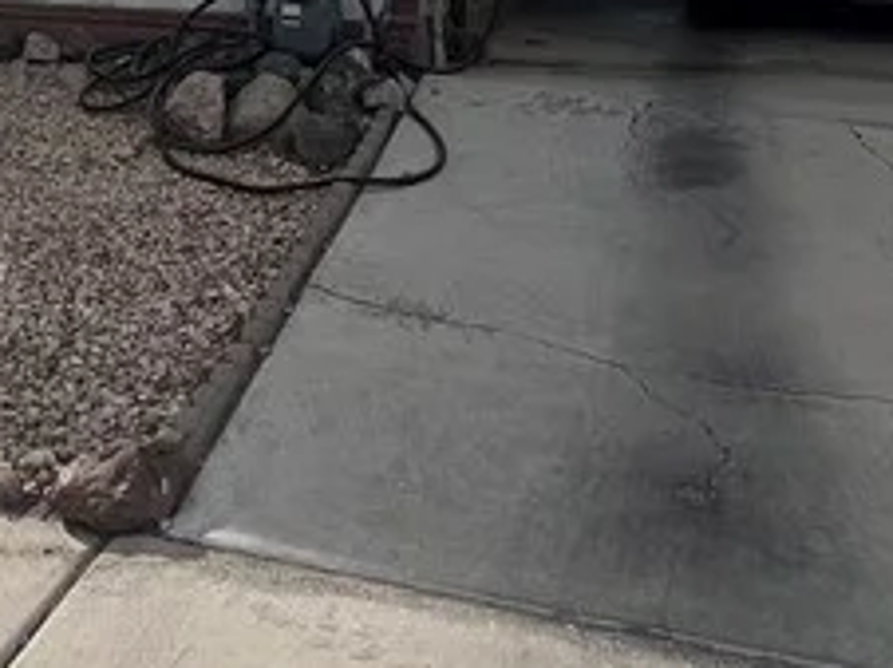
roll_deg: -1.6
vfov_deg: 20.8
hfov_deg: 31.4
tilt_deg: +6.8
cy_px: -352
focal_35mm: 59
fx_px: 1520
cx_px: 115
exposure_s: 1/2732
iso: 32
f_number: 1.8
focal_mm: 1.57
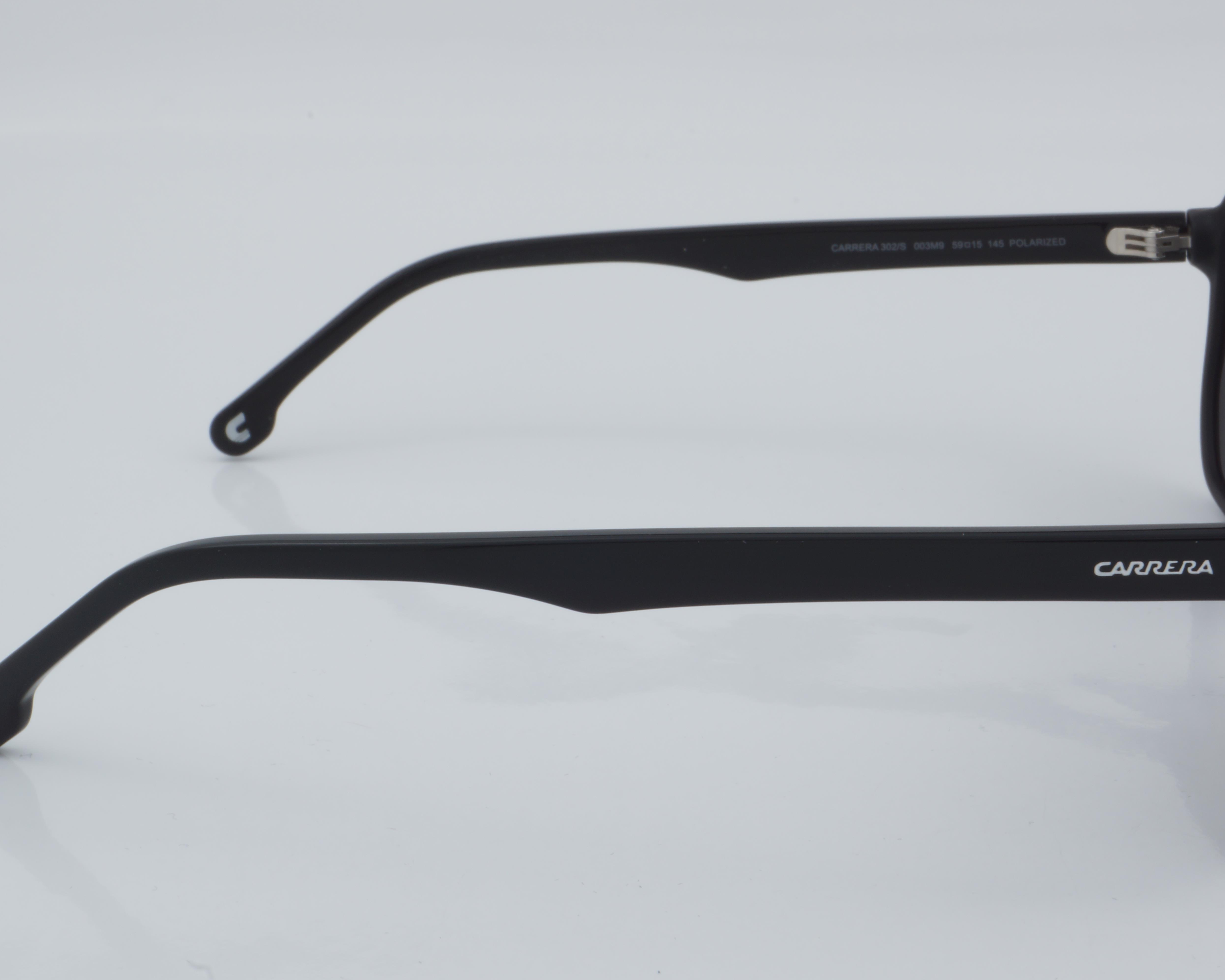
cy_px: 493
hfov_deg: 22.5
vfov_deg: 18.1
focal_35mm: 85
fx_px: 3082
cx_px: 668
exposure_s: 1/4
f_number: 32
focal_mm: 50
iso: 100
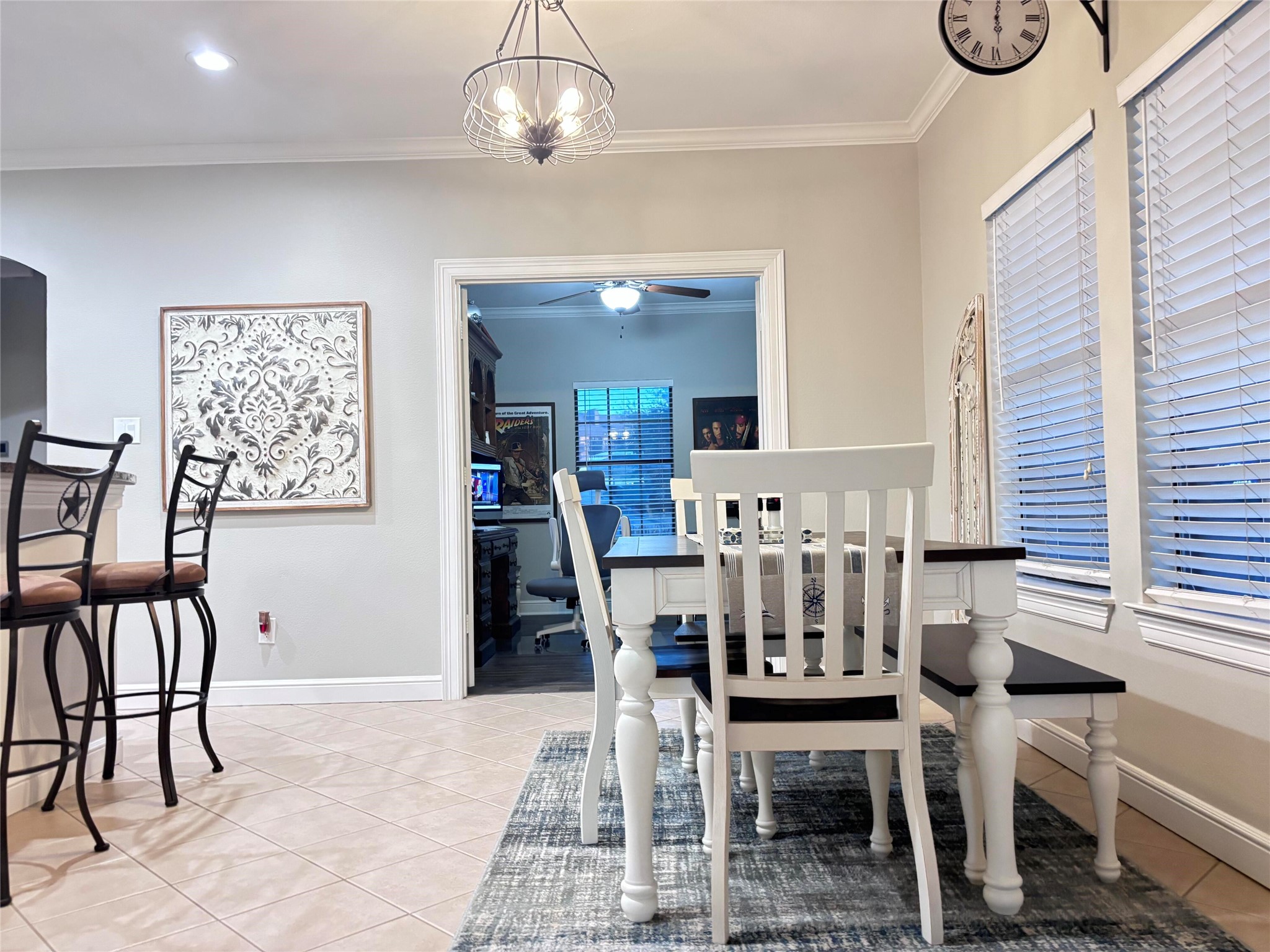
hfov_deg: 67.3
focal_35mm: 26
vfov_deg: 53.1
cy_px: 476
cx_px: 635
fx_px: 954
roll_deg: +1.7
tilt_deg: +2.1
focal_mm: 5.96
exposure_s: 1/42
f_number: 1.6
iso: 400
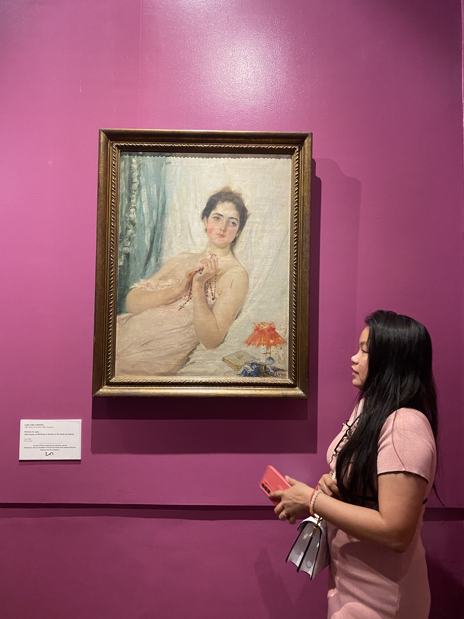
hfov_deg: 53.1
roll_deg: -0.1
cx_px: 232
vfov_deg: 67.3
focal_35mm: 26
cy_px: 310
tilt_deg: +3.7
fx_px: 465
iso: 400
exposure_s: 1/60
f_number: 1.8
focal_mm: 4.25
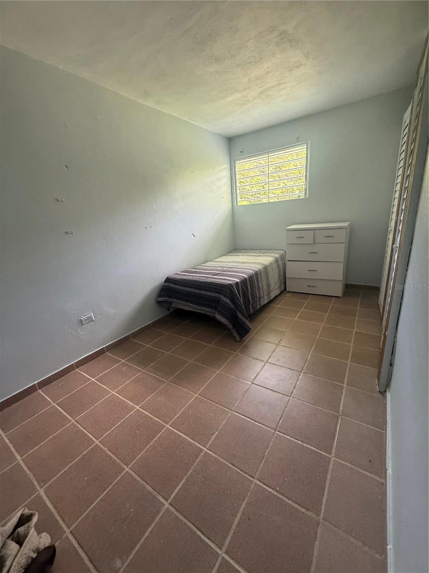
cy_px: 286
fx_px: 231
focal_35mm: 14
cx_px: 214
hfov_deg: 85.7
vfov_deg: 102.1
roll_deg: +2.4
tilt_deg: -18.9
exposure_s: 1/99
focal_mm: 2.22
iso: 250
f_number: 2.2
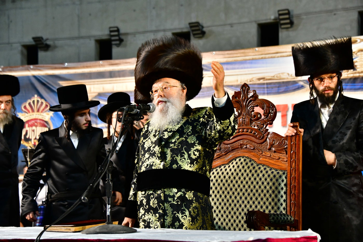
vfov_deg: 17.5
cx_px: 182
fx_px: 786
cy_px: 121
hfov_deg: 26.0
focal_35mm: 78
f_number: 5.6
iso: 2500
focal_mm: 78
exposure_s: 1/160
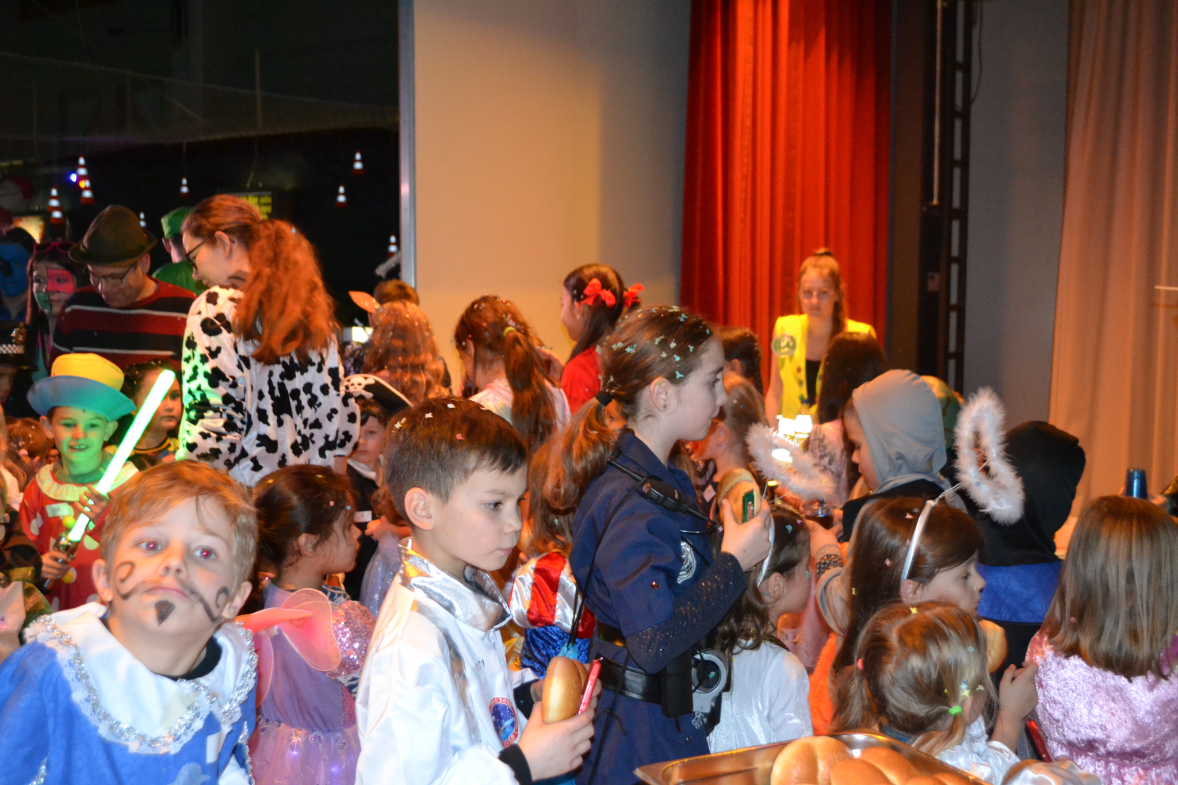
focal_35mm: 39
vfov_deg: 34.2
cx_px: 589
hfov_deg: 49.6
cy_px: 392
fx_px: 1276
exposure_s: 1/60
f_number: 4.2
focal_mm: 26
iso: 3200
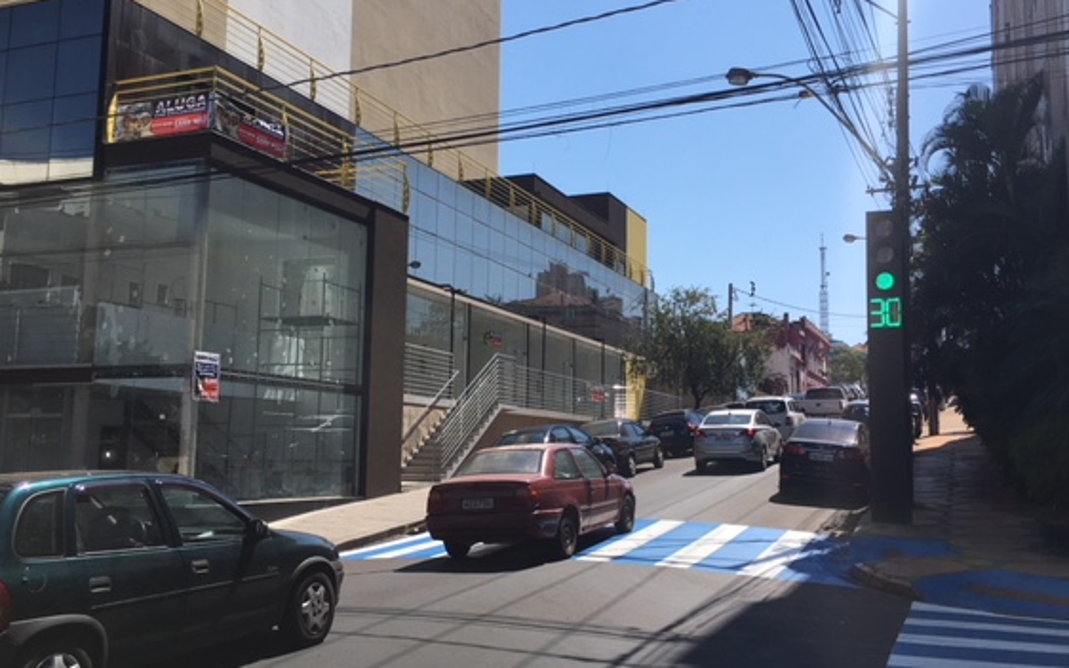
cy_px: 327
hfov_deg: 55.3
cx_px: 546
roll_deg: -0.3
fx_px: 1019
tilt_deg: +6.2
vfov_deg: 36.3
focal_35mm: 35
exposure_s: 1/1972
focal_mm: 4.15
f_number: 2.2
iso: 25
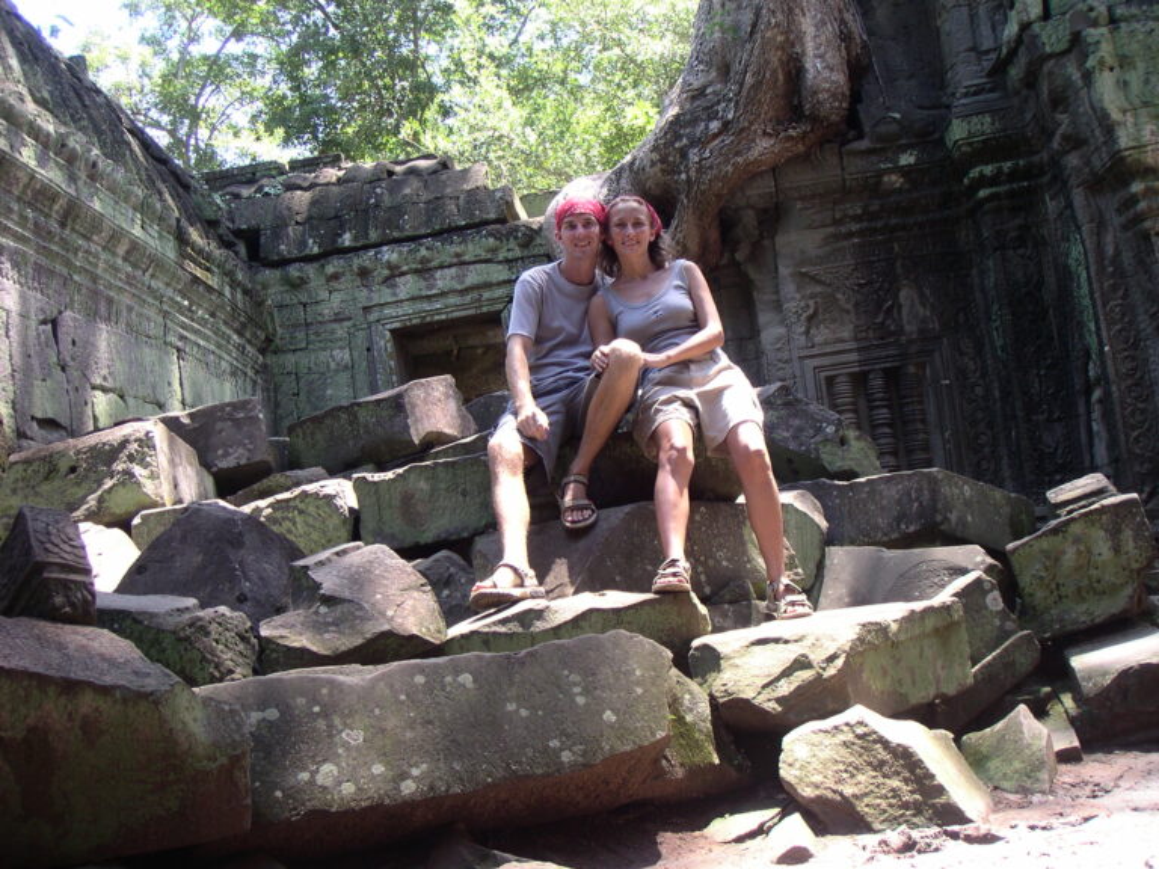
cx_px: 580
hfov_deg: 49.0
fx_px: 1272
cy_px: 434
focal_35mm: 38
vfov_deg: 37.7
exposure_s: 1/60
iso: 50
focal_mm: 6
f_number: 2.8
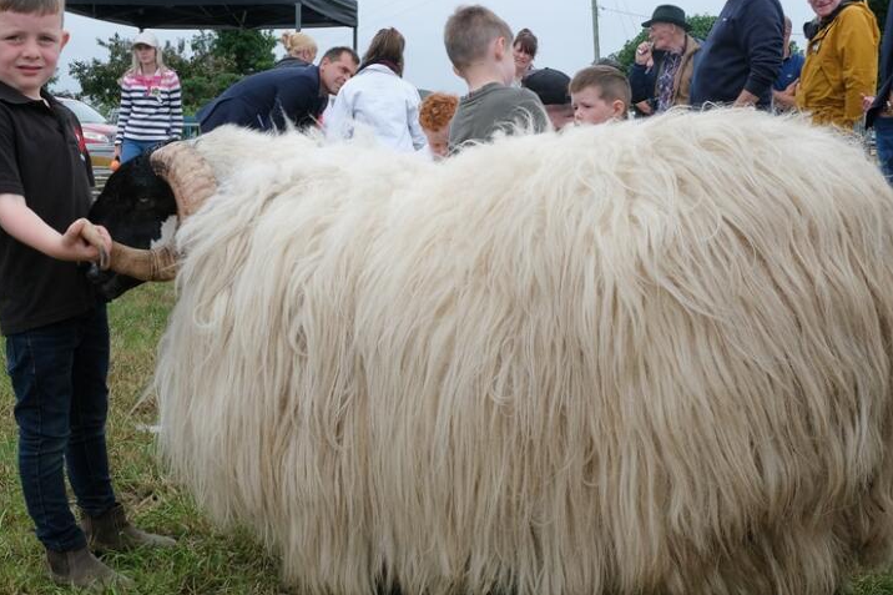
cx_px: 417
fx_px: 1091
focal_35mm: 44
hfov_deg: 44.5
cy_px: 291
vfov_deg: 30.5
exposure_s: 1/80
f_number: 16
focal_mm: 23.3
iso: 400
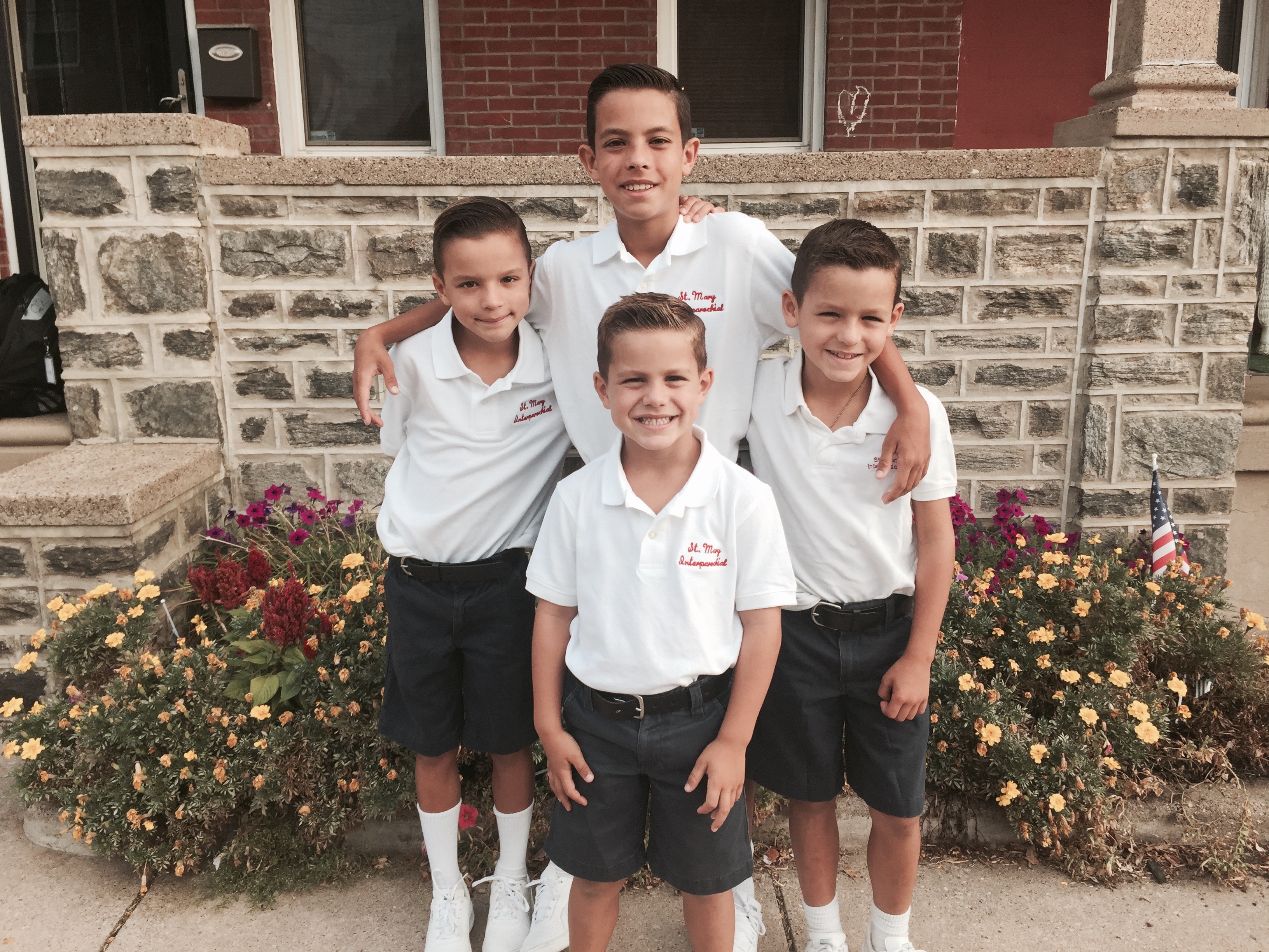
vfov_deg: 48.2
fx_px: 1063
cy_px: 476
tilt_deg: -11.8
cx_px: 634
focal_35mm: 29
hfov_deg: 61.7
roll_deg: -0.3
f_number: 2.2
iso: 32
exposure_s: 1/246
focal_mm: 4.15
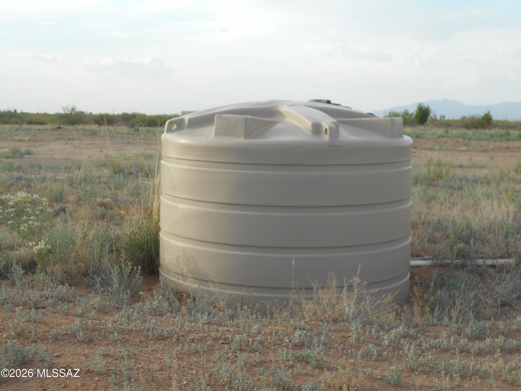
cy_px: 196
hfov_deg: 34.3
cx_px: 260
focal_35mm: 56
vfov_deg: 26.1
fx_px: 843
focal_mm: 10
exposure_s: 1/160
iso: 80
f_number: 4.9
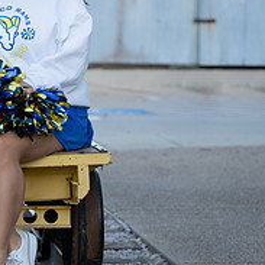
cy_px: 85
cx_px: -129
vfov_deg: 9.0
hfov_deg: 8.8
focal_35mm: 195
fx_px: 1689
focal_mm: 70
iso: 250
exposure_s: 1/320
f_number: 3.5
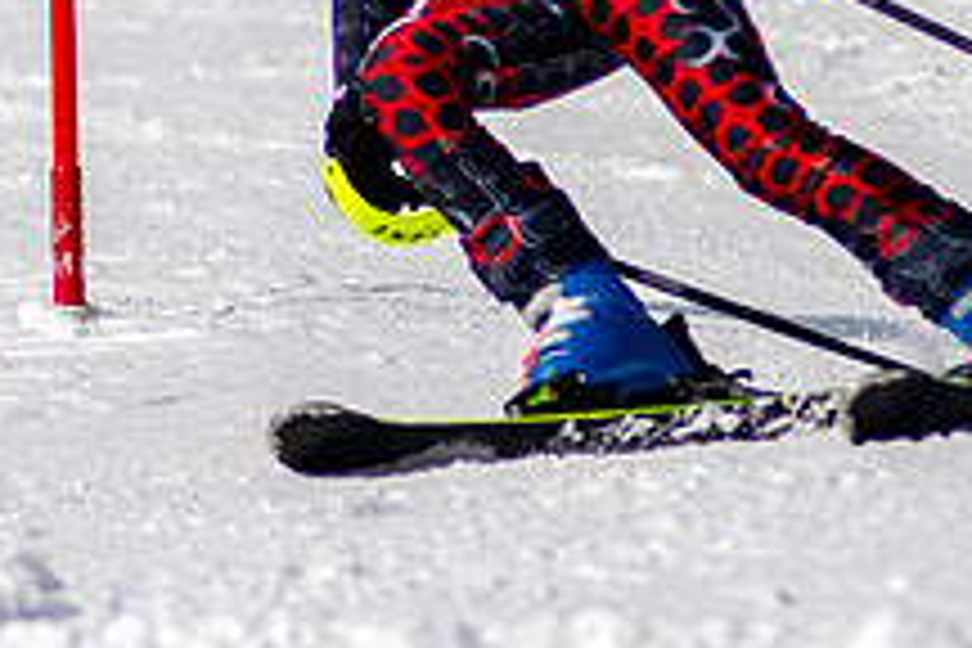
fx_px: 42063
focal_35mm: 1558
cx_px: 346
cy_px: -118
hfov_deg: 1.3
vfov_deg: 0.9
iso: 100
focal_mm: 300
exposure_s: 1/8000
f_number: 2.8
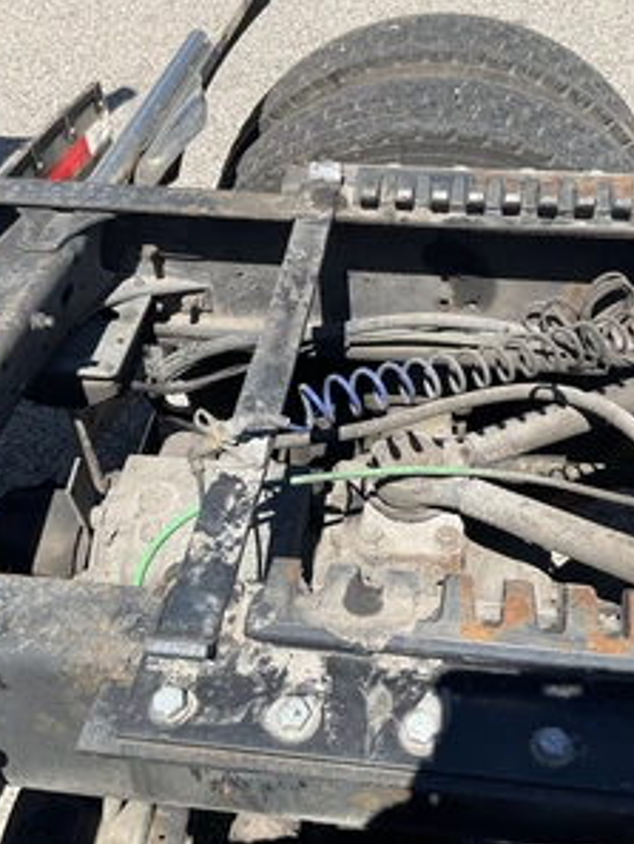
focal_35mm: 39
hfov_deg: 36.8
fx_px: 952
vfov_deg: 47.8
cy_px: 421
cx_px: 347
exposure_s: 1/1168
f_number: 1.8
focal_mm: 3
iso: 25
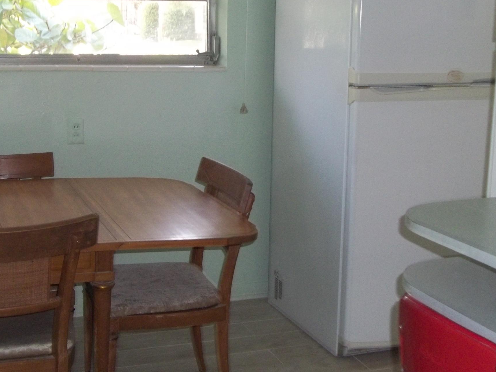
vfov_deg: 26.1
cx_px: 196
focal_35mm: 56
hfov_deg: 34.2
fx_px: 803
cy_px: 147
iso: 160
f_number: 2.9
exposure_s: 1/30
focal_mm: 5.7
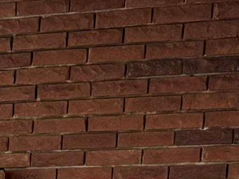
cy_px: 390
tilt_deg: -8.7
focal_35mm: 167
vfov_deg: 8.3
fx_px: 1153
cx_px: -531
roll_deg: +1.1
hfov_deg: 9.0
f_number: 1.78
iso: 640
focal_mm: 6.76
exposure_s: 1/60
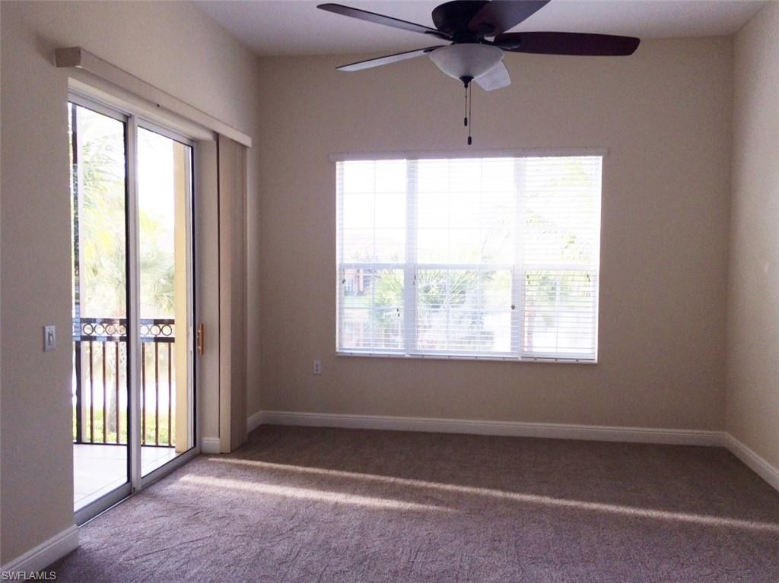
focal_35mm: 29
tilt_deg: -3.8
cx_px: 390
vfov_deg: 48.2
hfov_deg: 61.7
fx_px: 652
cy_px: 292
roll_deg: +1.4
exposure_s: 1/120
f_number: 2.2
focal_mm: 4.15
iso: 50
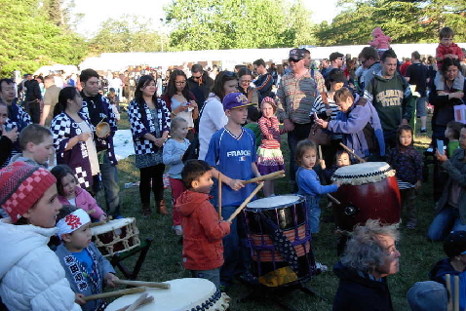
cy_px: 147
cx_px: 233
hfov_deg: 41.9
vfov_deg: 28.7
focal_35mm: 47
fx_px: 609
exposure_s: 1/161
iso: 79
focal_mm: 7.5
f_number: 3.1
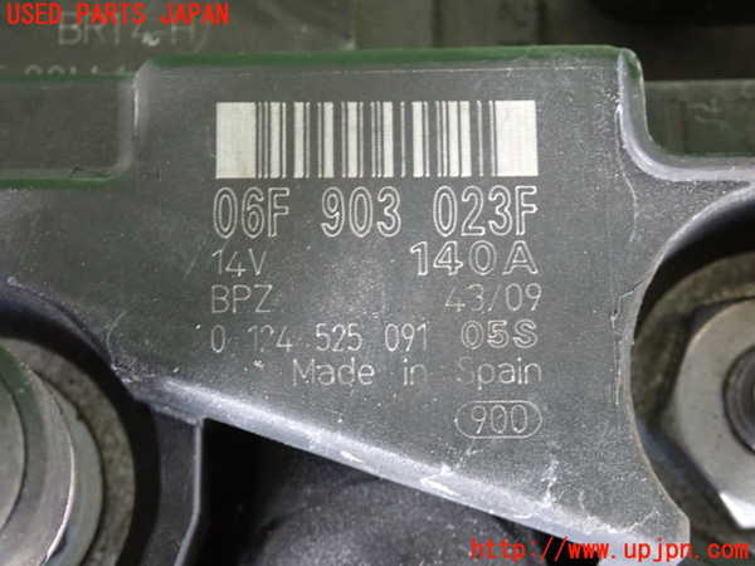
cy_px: 283
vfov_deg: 18.0
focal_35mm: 82
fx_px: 1788
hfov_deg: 23.8
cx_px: 378
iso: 1000
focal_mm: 14.62
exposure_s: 1/20
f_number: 4.3
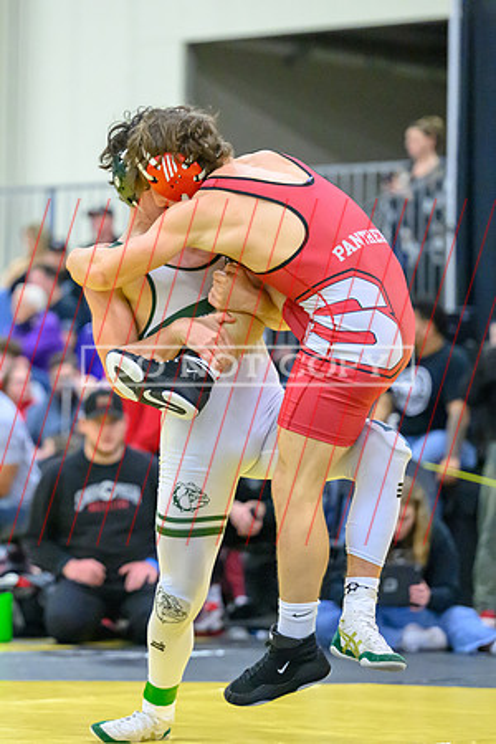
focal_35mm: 180
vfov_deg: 11.4
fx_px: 3720
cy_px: 372
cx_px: 119
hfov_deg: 7.6
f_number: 2.8
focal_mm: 120
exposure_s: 1/800
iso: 12800
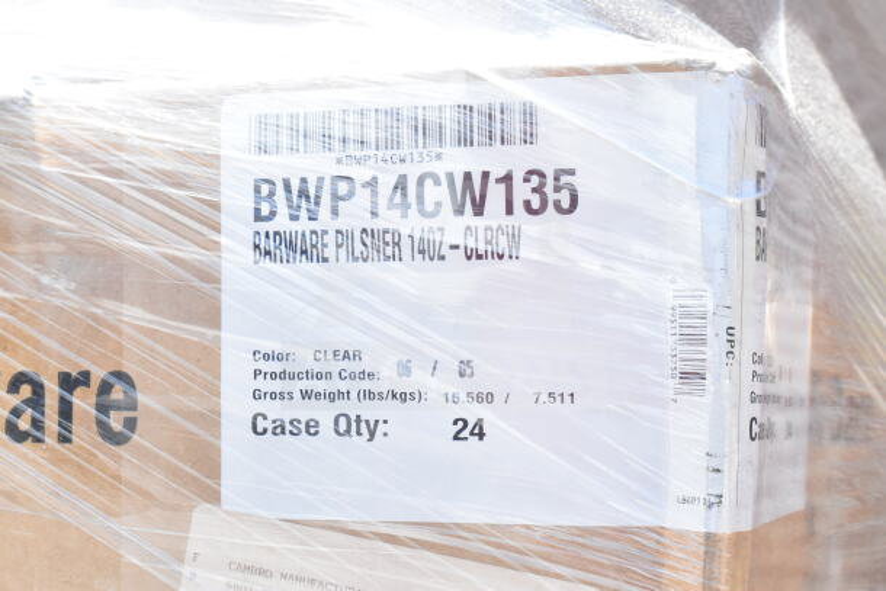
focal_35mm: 63
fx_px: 1551
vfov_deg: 21.6
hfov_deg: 31.9
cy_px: 296
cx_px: 443
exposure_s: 1/500
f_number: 11
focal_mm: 42
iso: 1600
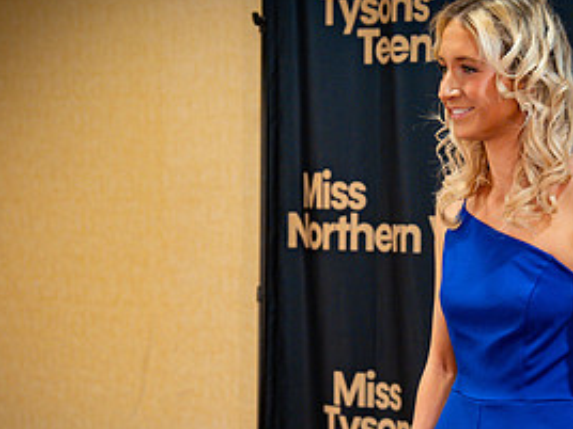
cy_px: 283
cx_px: 473
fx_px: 2069
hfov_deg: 15.6
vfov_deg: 11.8
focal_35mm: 125
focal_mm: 60
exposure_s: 1/125
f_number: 2.8
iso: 800
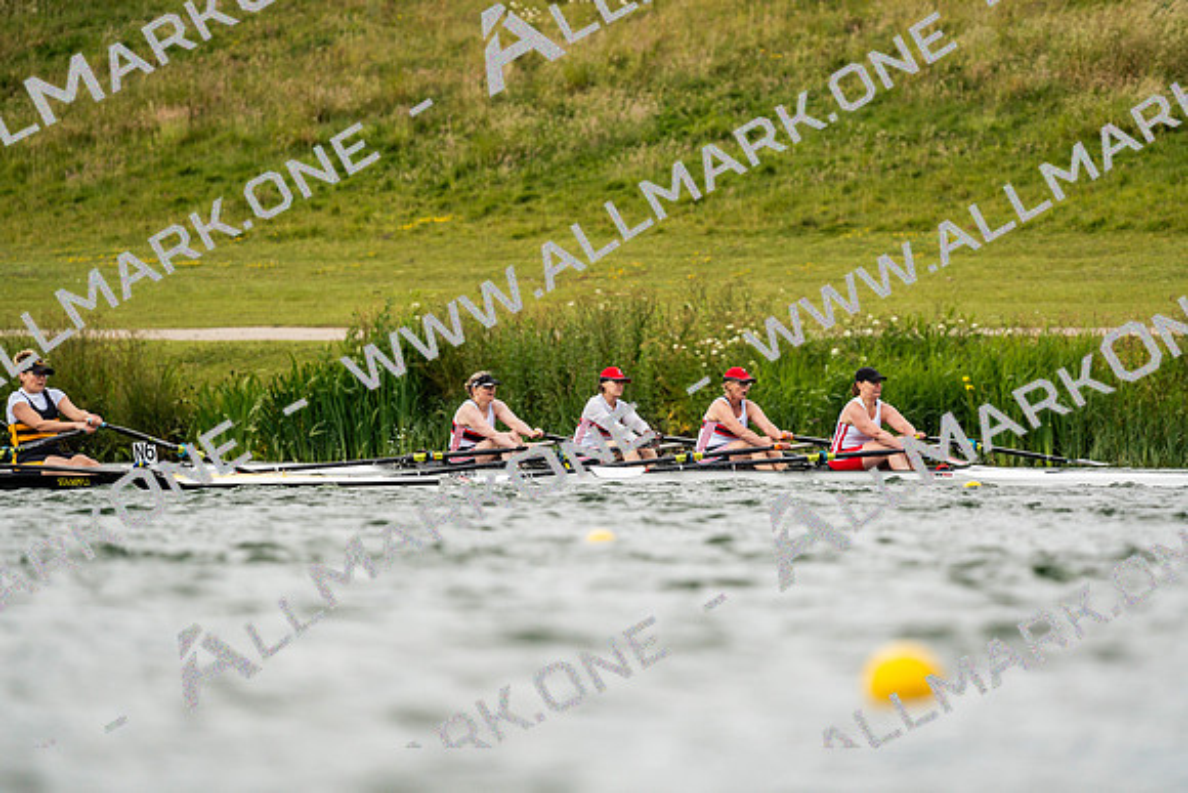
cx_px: 594
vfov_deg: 2.3
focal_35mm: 600
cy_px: 396
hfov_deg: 3.4
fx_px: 19804
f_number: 6.3
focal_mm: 600
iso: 500
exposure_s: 1/2000
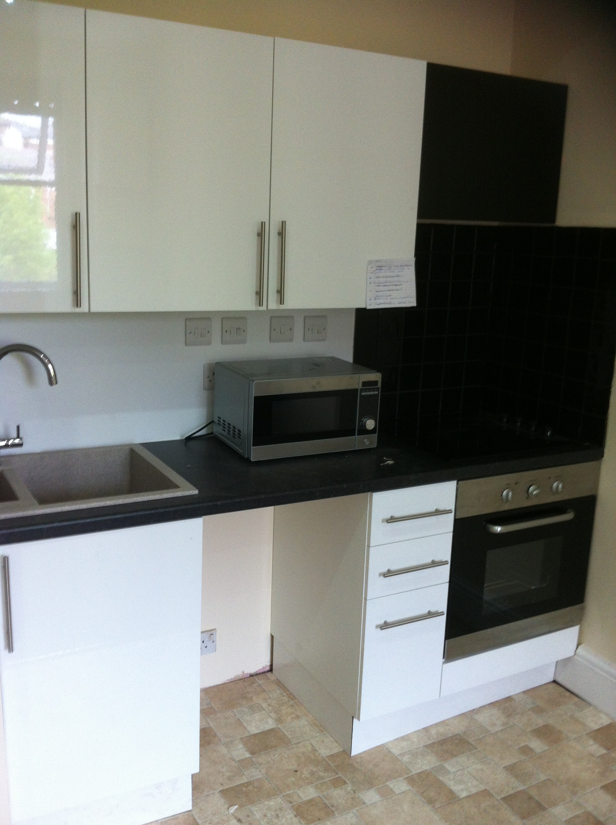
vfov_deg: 52.7
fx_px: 833
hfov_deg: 40.6
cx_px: 308
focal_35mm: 35
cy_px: 412
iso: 125
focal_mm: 3.85
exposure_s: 1/15
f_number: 2.8
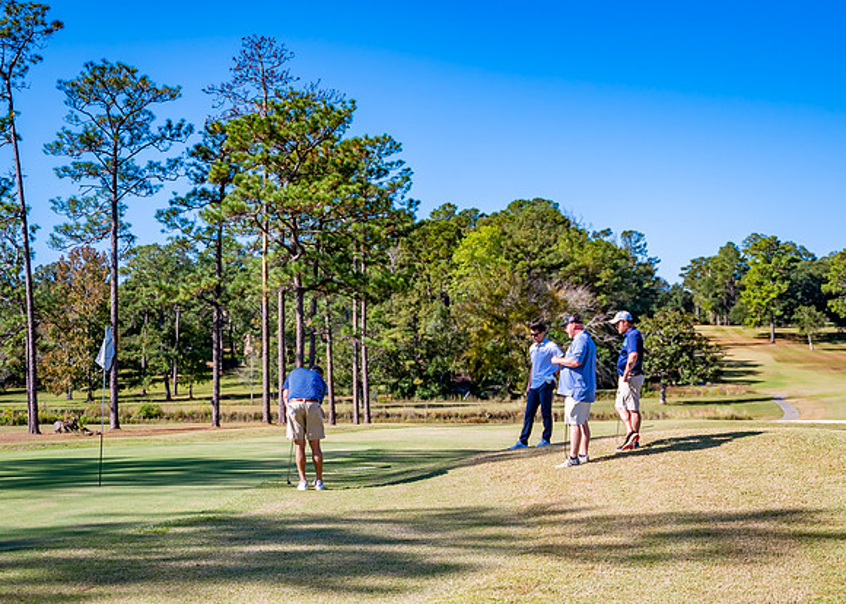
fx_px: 1421
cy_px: 355
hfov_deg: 33.1
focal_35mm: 59
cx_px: 472
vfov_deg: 24.0
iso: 200
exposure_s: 1/3200
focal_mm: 44
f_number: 2.8
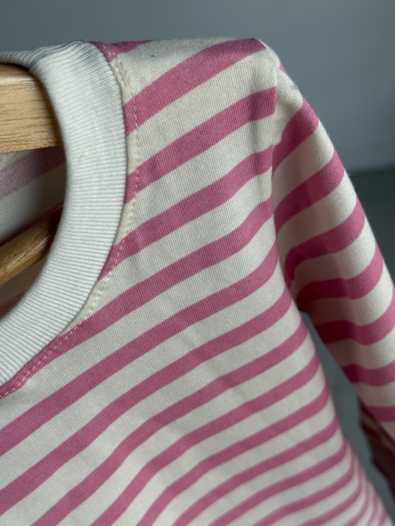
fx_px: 730
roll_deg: +25.1
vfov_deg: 39.7
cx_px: 198
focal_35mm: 48
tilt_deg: -39.2
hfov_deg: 30.3
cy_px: 263
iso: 64
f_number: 1.78
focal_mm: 6.76
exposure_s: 1/641
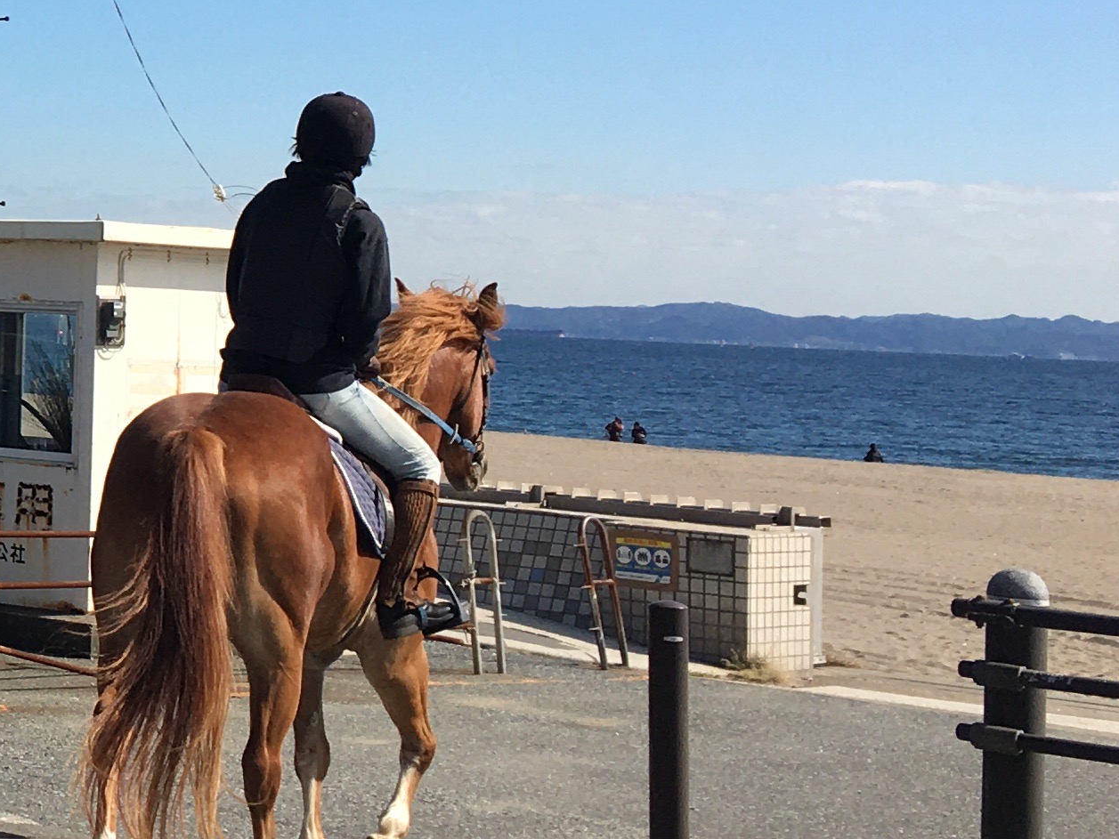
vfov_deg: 15.6
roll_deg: -2.7
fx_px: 3007
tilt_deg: +4.7
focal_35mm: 93
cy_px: 20
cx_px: -574
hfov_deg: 18.6
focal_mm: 4.15
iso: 25
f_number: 2.2
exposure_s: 1/1570
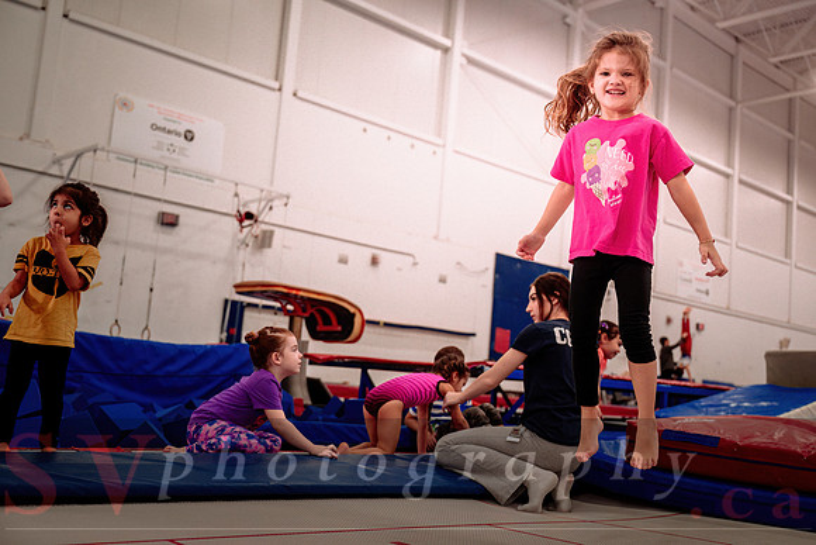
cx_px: 457
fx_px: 914
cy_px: 272
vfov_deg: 33.2
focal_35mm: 40
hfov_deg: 48.0
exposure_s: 1/400
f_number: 2.8
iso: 1600
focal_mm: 36
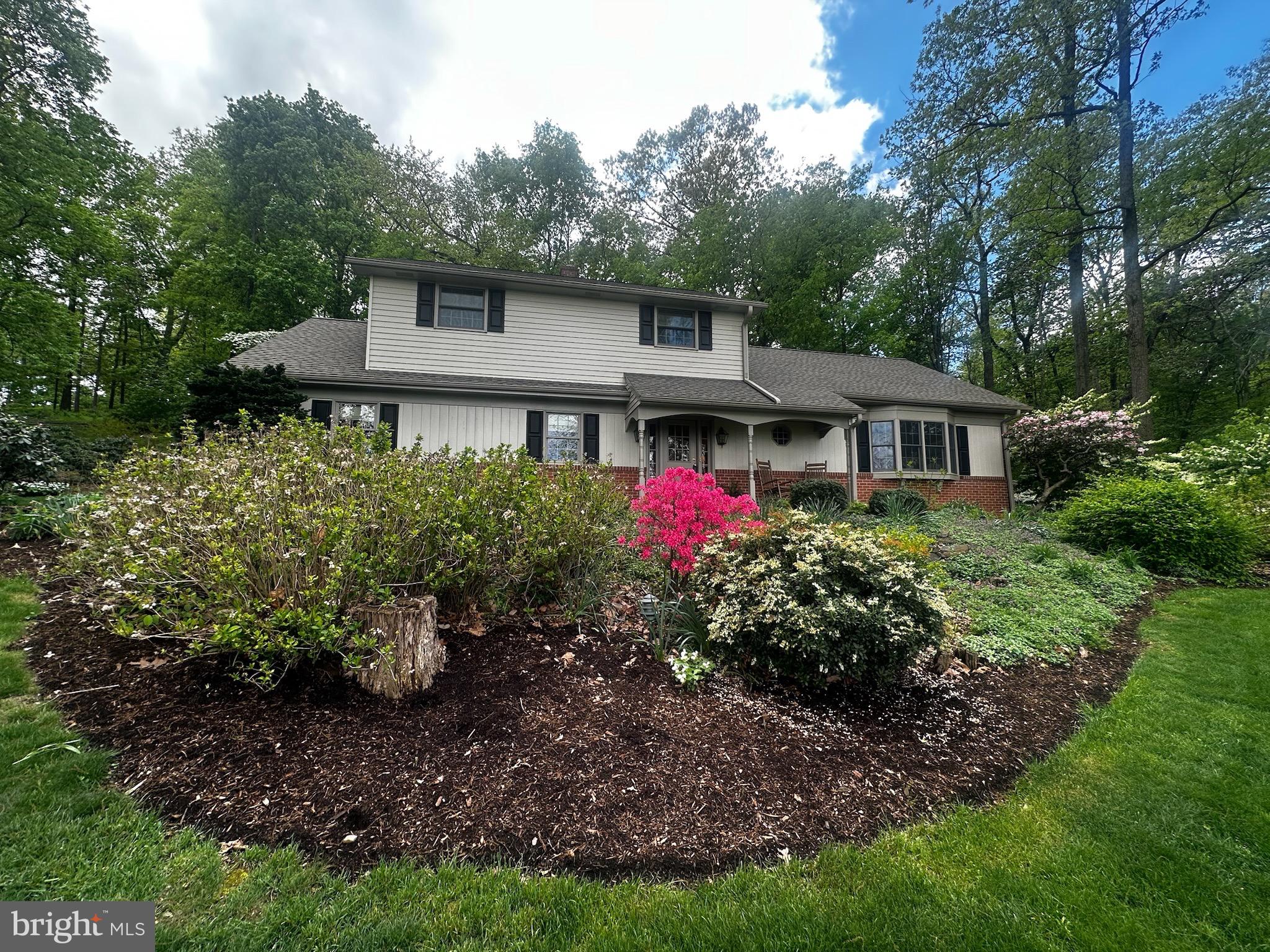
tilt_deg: +5.5
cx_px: 635
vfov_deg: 85.7
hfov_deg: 102.1
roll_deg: +0.8
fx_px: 514
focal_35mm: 14
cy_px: 476
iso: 40
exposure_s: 1/200
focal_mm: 2.22
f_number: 2.2
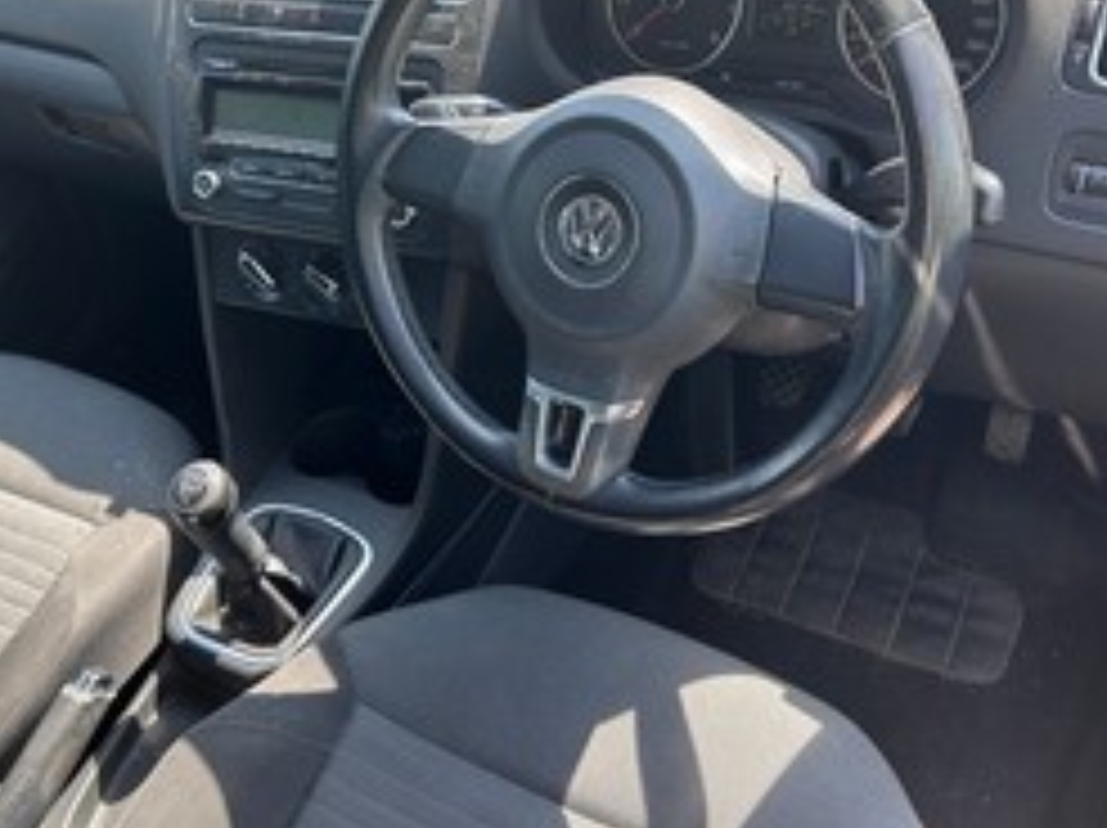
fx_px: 1182
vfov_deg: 38.4
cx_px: 572
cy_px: 310
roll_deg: +8.3
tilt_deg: -35.2
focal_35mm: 37
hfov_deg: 50.2
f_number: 1.5
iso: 40
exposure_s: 1/192
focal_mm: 5.7
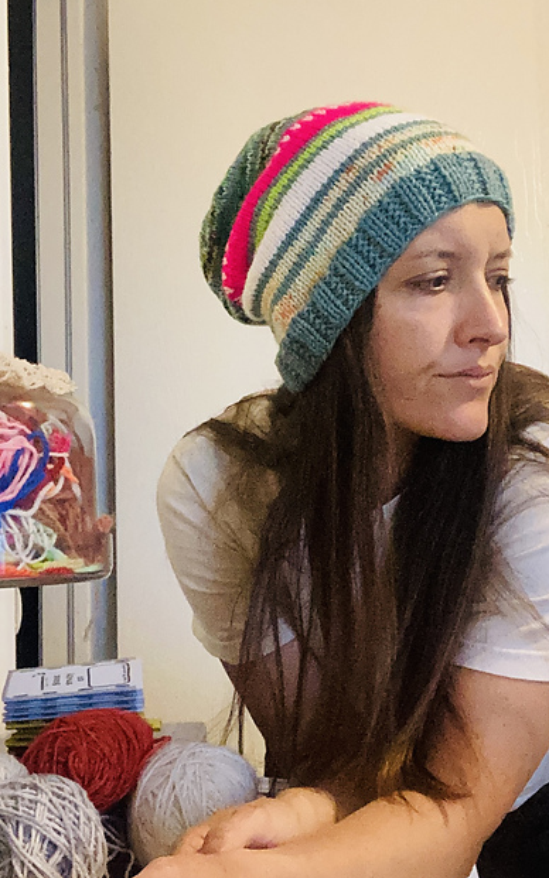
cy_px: 444
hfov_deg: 36.1
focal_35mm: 35
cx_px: 329
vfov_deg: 55.3
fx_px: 838
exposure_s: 1/18
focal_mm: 2.87
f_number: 2.2
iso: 640
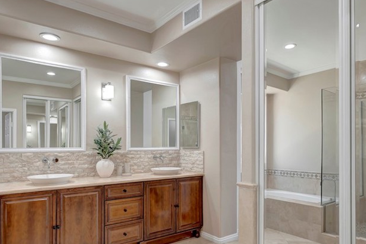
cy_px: 147
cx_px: 189
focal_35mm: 25
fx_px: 254
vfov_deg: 50.9
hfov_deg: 71.5
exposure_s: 1/13
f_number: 5.6
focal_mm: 10
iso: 100
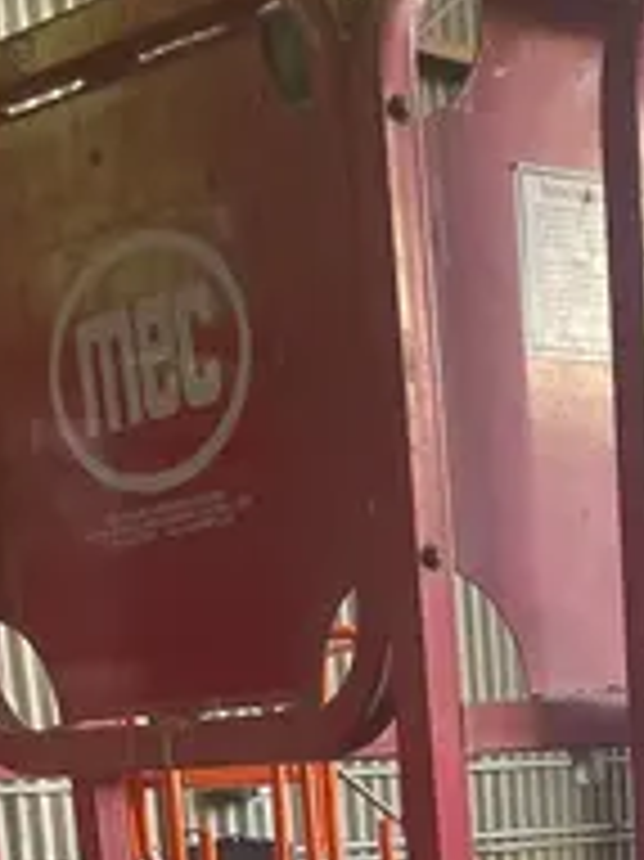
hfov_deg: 14.6
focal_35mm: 100
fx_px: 2483
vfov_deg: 17.4
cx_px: 603
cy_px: 1349
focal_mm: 4.2
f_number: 1.6
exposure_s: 1/121
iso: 125
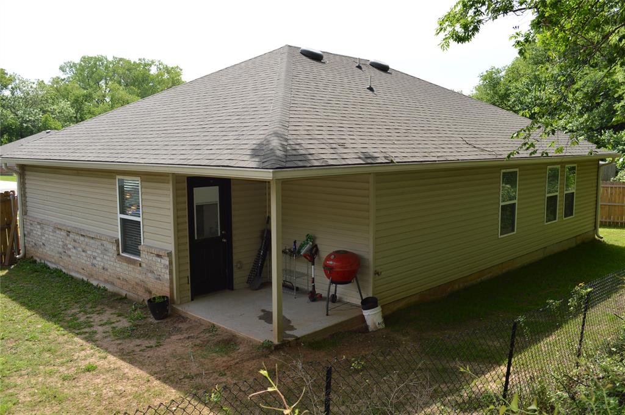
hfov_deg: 62.0
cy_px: 208
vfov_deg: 43.5
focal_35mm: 30
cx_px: 312
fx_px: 520
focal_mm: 20
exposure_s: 1/200
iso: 100
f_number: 6.3
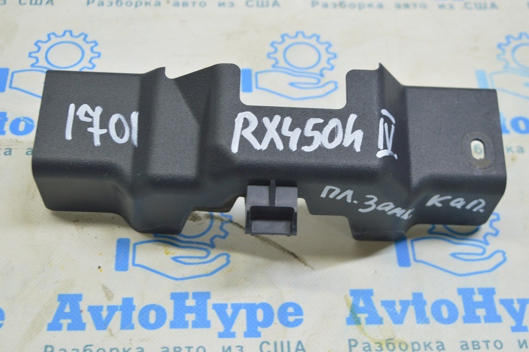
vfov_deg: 23.7
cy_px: 176
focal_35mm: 57
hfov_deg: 35.1
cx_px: 264
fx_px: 837
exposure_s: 1/20
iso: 400
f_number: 5.6
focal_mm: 38
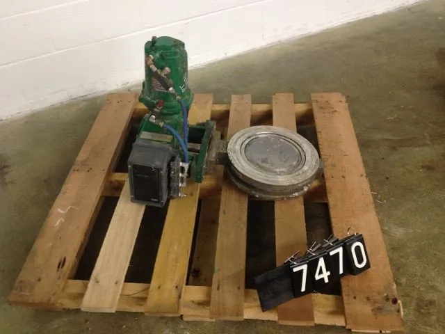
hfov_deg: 52.6
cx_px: 222
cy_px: 167
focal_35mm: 35
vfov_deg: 40.7
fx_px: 450
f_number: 2.4
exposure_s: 1/20
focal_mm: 4.28
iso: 160
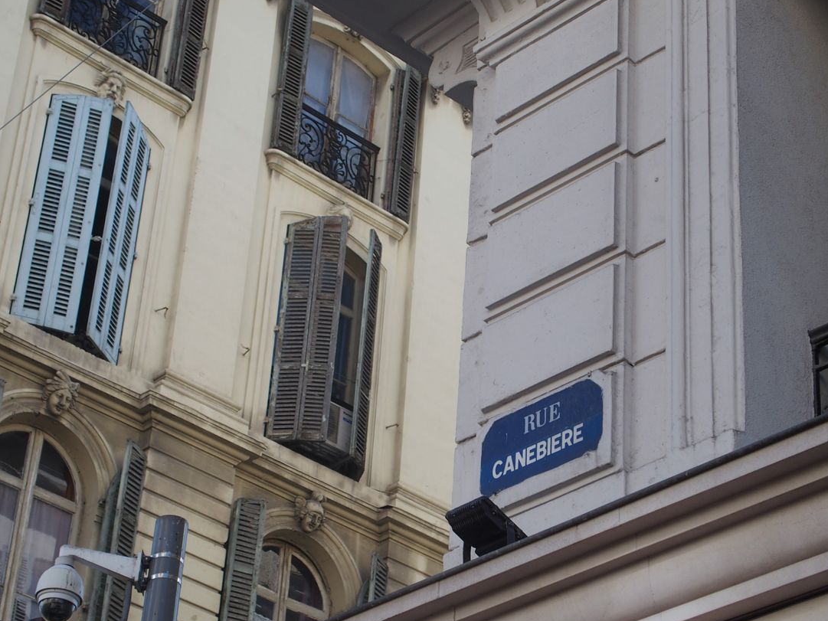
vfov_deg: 16.4
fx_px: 2153
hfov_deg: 21.8
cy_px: 335
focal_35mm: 90
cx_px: 367
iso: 100
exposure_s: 1/500
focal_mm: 16.1
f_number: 3.5
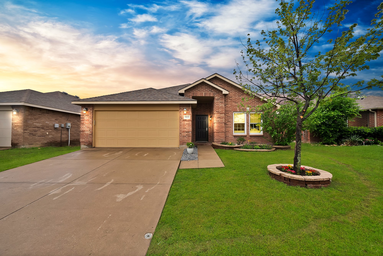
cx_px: 192
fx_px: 149
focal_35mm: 14
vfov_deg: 81.2
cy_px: 128
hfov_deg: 104.2
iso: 640
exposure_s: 1/200
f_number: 9
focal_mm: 14
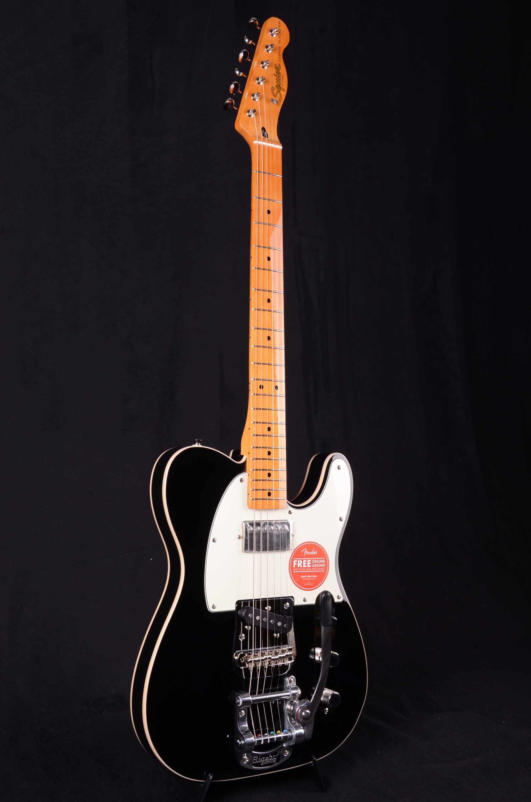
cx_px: 266
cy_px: 401
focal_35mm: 42
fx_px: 933
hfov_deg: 31.8
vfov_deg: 46.5
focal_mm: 28
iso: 200
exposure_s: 1/200
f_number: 13
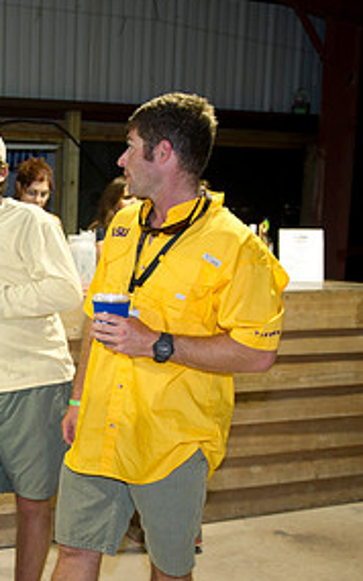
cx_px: -71
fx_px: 919
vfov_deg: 35.0
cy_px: 347
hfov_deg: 20.9
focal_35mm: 58
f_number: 2.8
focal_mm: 28
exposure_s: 1/80
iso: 320
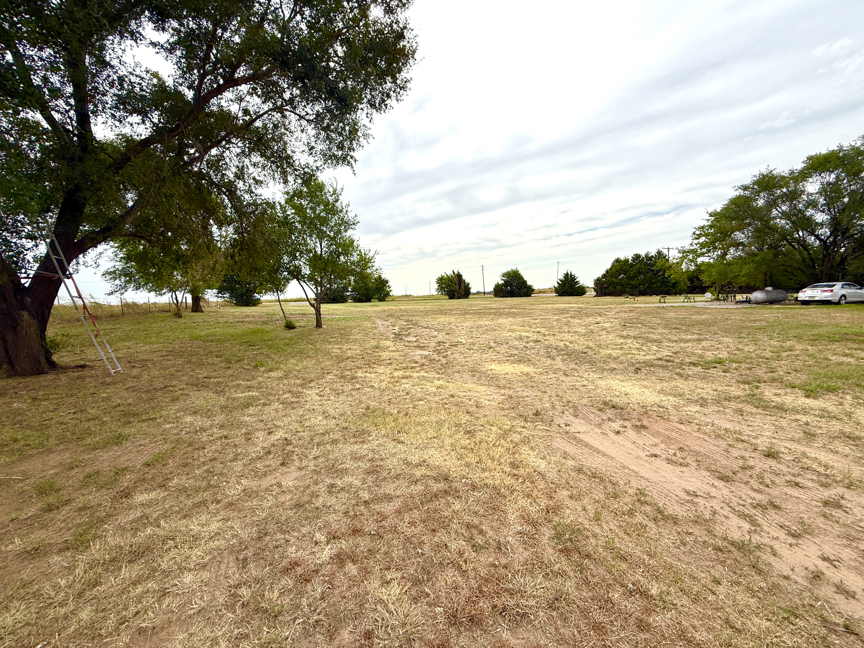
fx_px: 349
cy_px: 324
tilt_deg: -7.7
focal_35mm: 14
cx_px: 432
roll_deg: +1.3
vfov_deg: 85.7
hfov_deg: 102.1
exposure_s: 1/2320
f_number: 2.2
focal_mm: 2.22
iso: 50
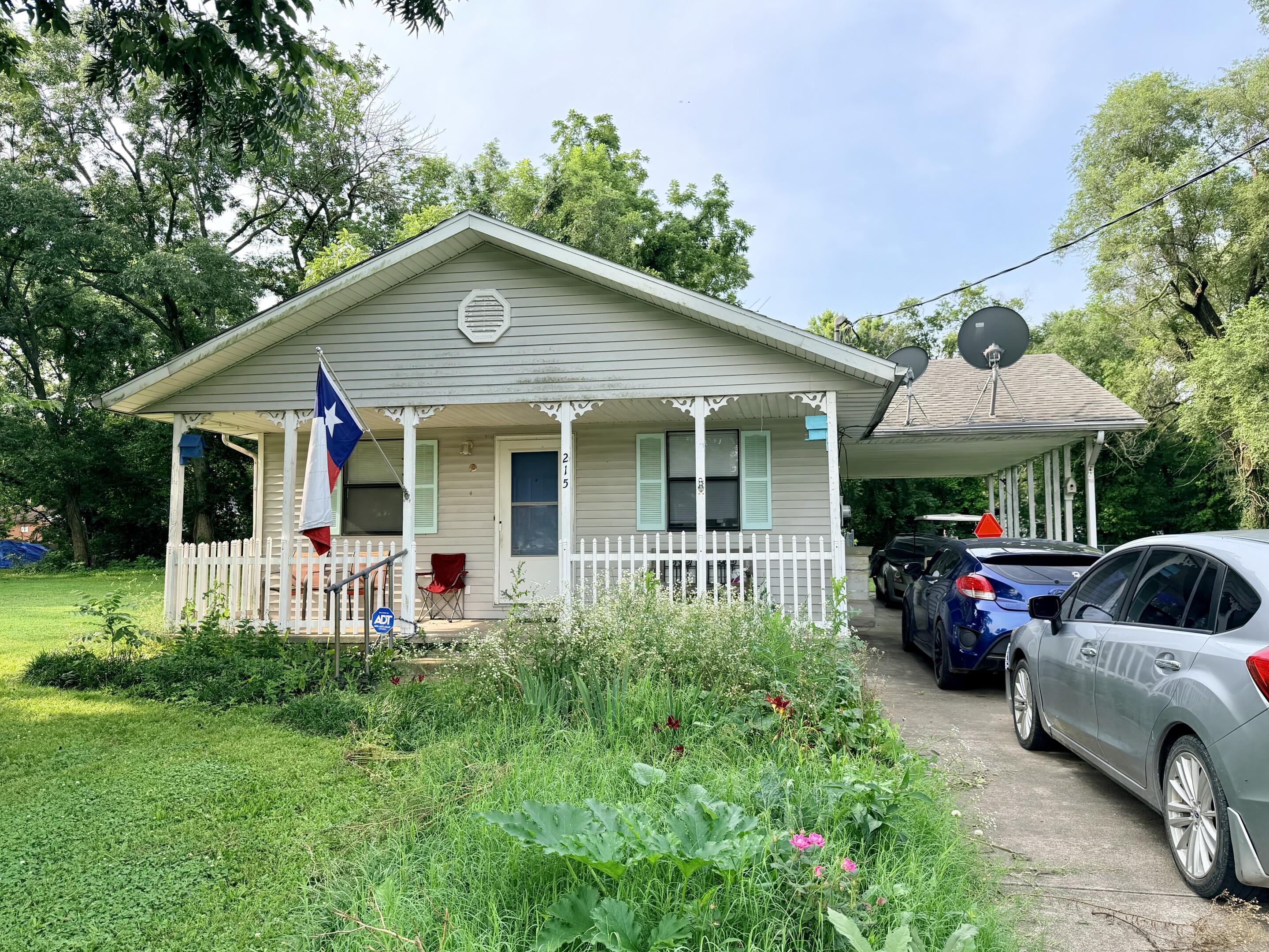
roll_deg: +0.9
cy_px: 472
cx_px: 647
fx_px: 916
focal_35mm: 25
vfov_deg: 54.9
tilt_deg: +4.7
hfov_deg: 69.4
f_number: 1.78
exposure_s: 1/1653
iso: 100
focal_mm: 6.76
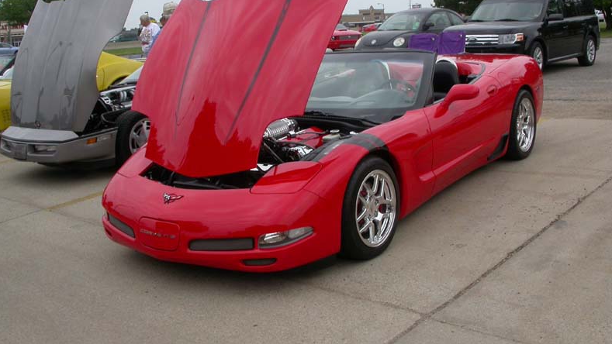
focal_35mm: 42
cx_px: 307
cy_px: 131
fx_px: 682
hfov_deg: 48.4
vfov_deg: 28.3
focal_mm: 7.85
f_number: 7.5
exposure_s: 1/301
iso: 100
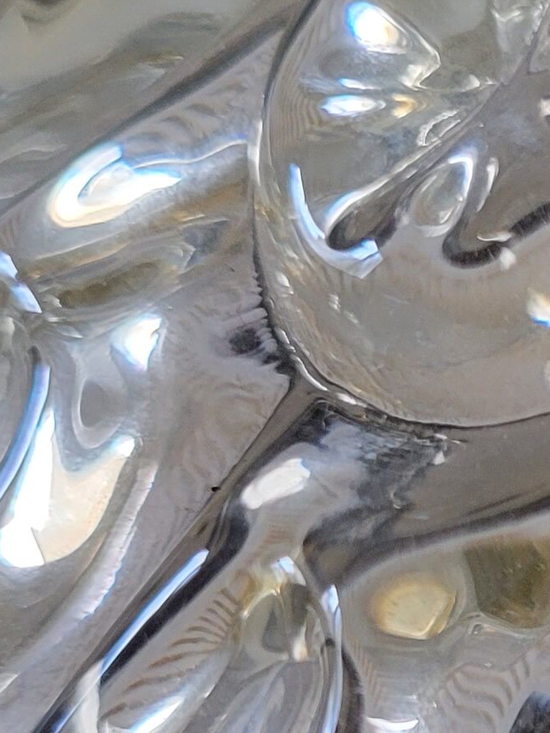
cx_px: 894
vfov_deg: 16.4
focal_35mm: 119
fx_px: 2520
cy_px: 571
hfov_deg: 11.8
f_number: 1.8
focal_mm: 5.4
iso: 200
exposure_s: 1/50
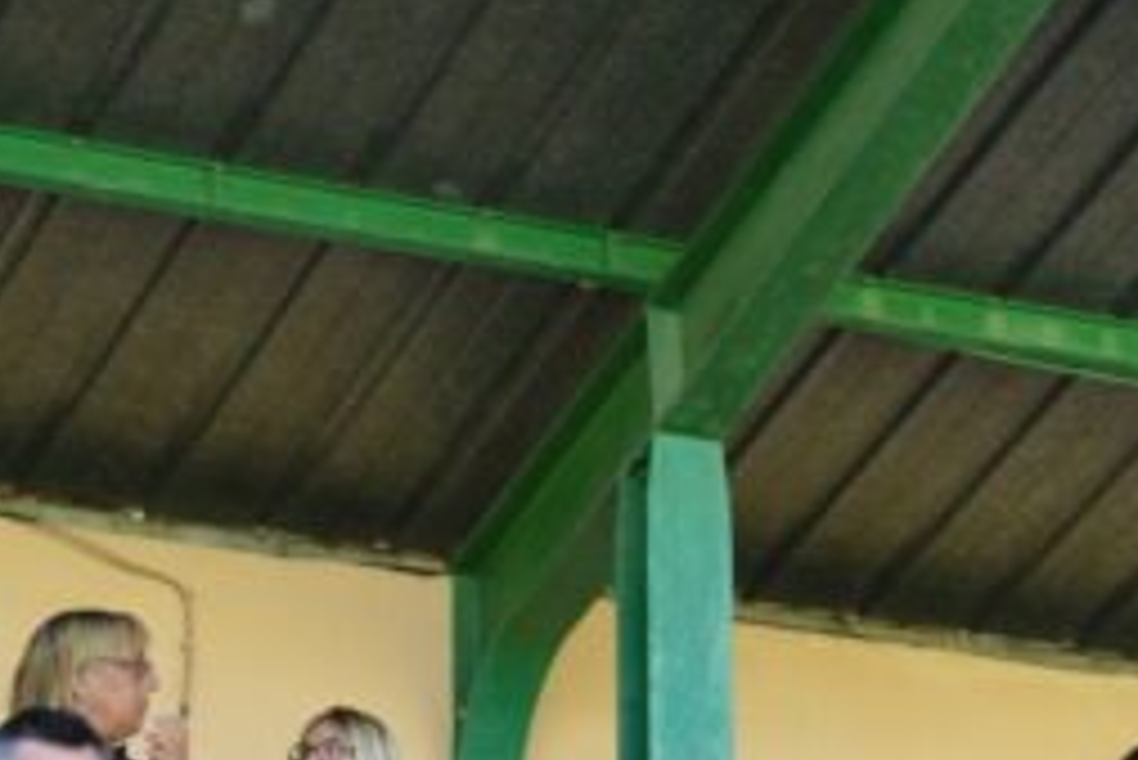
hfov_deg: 10.3
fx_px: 6294
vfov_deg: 6.9
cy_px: 805
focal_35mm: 199
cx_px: 927
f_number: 5.6
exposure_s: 1/100
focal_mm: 48
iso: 400
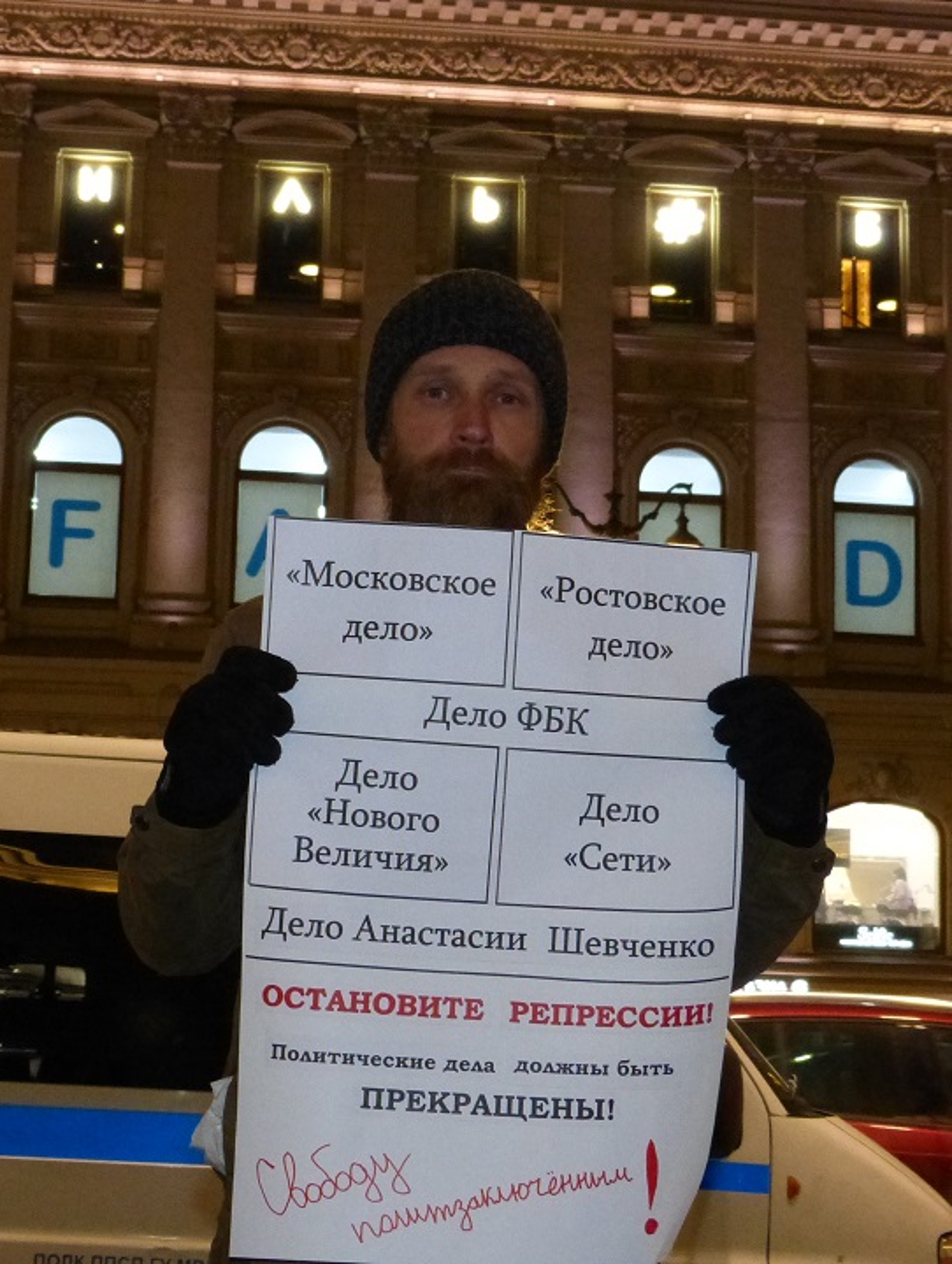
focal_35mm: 44
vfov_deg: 42.9
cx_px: 476
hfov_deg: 32.9
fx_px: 1610
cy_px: 632
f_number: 3.2
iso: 800
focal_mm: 7.9
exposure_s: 1/60
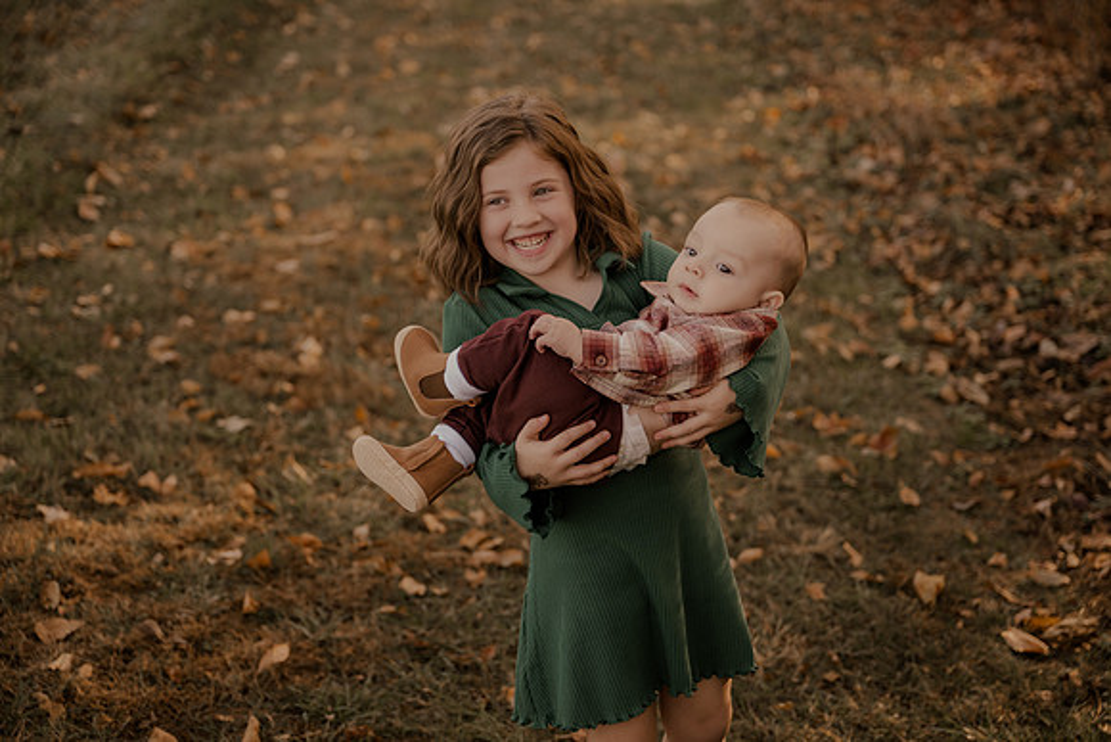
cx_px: 556
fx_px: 1729
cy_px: 371
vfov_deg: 24.2
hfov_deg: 35.6
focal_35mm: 56
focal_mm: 56
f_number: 2.8
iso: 200
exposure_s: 1/250
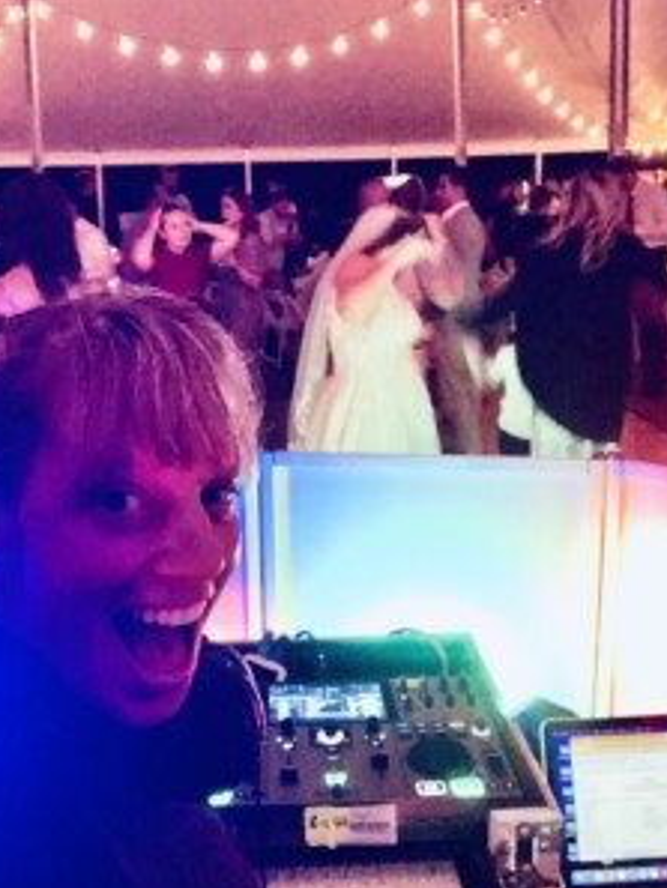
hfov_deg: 38.7
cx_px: 317
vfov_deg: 50.0
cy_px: 390
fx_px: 950
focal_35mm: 37
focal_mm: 2.87
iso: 1000
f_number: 2.2
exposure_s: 1/15
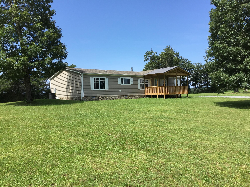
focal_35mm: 31
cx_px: 125
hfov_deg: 58.4
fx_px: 224
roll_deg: +2.7
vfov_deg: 45.4
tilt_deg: -1.8
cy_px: 94
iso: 25
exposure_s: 1/1131
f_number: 2.4
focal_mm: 3.3
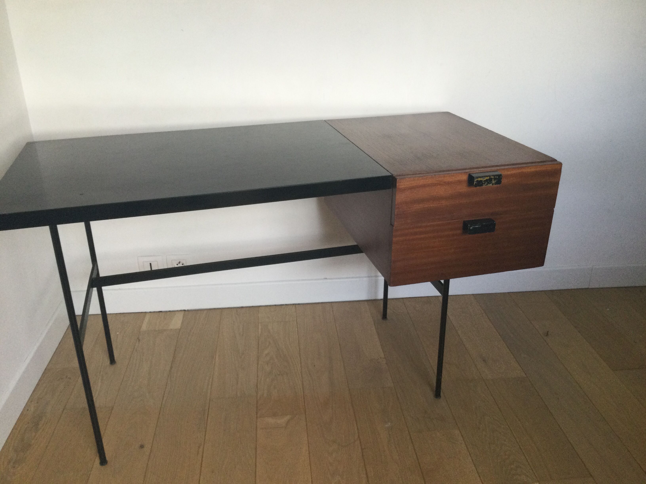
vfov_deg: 45.4
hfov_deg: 58.4
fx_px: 579
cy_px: 242
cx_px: 323
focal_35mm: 31
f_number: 2.4
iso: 40
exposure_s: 1/33
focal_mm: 3.3
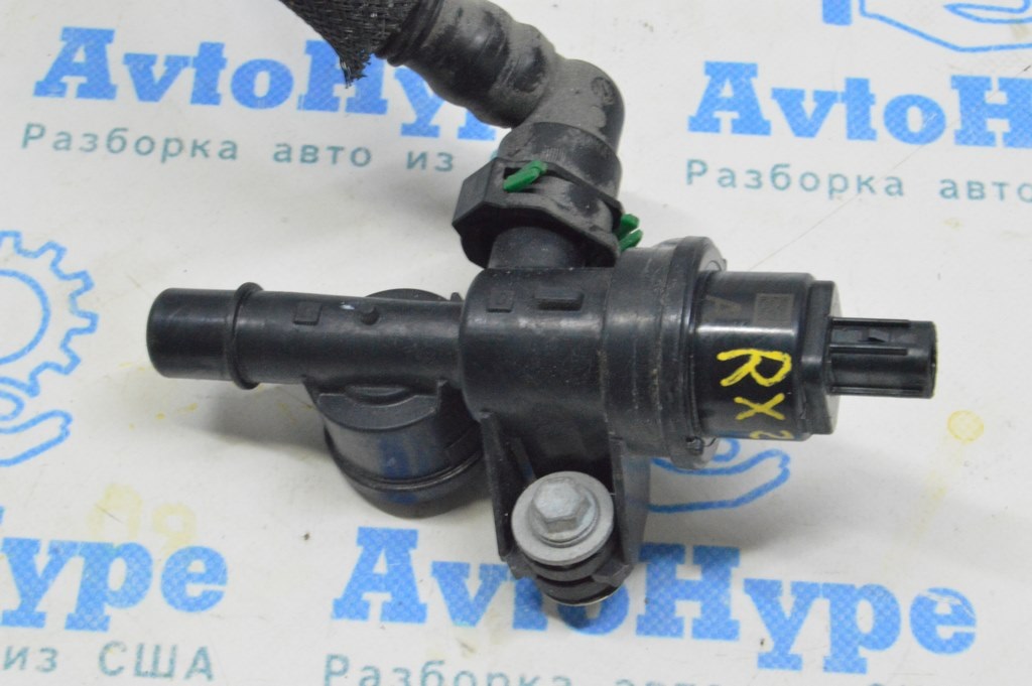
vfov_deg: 18.2
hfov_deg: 27.0
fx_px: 2148
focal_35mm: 75
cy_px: 343
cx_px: 516
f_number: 20
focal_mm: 50
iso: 6400
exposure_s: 1/20
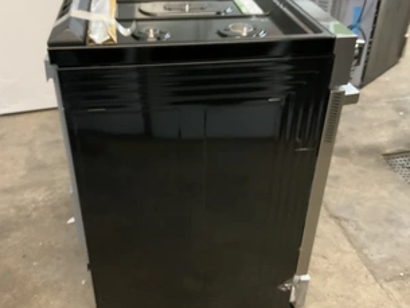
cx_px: 186
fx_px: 450
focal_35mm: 38
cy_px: 149
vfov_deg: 37.7
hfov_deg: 48.9
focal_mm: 3
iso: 400
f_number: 1.8
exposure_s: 1/30
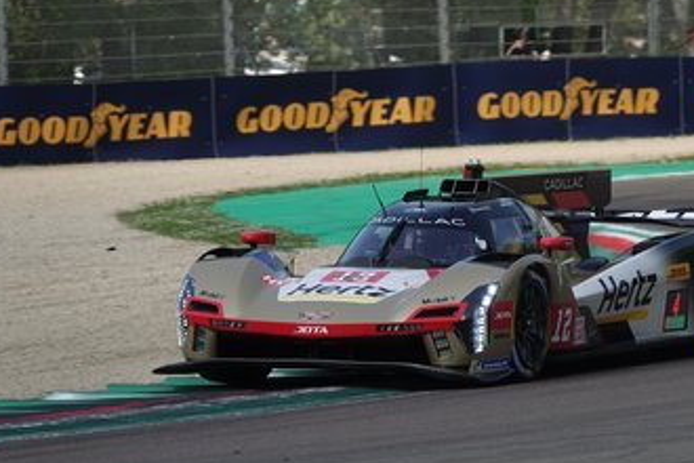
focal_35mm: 478
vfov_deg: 2.9
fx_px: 9214
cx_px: 448
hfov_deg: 4.3
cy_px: 267
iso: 100
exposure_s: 1/800
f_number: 4
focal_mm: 128.59
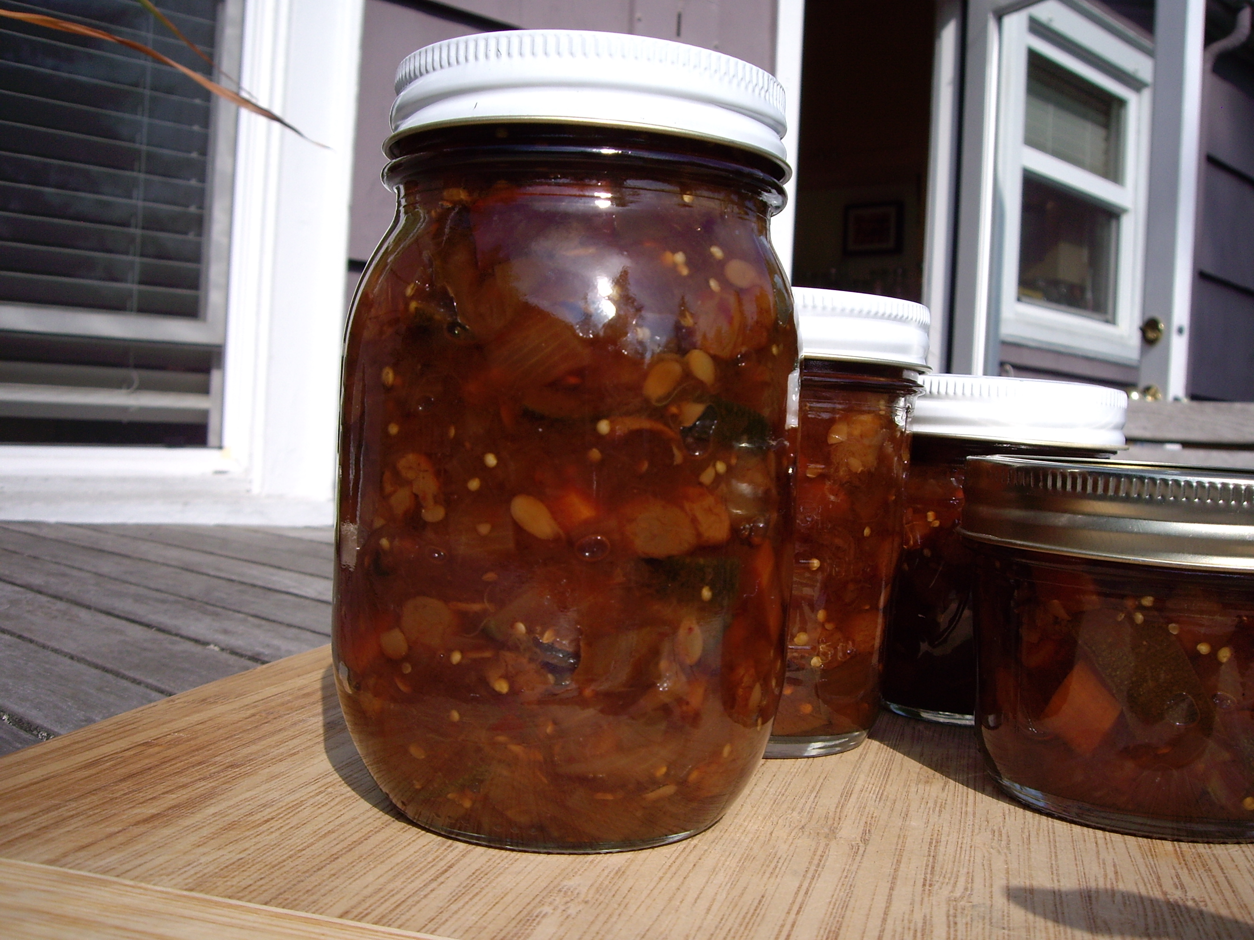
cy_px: 470
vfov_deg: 37.7
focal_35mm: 38
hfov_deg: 49.0
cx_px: 627
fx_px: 1377
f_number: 4.3
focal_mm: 6.2
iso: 64
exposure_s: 1/640
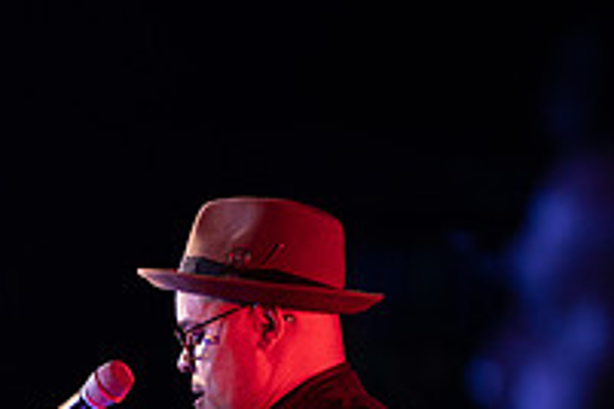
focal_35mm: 245
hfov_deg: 8.4
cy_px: 566
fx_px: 4178
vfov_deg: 5.6
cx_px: 31
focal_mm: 85
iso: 2000
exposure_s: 1/400
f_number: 1.8
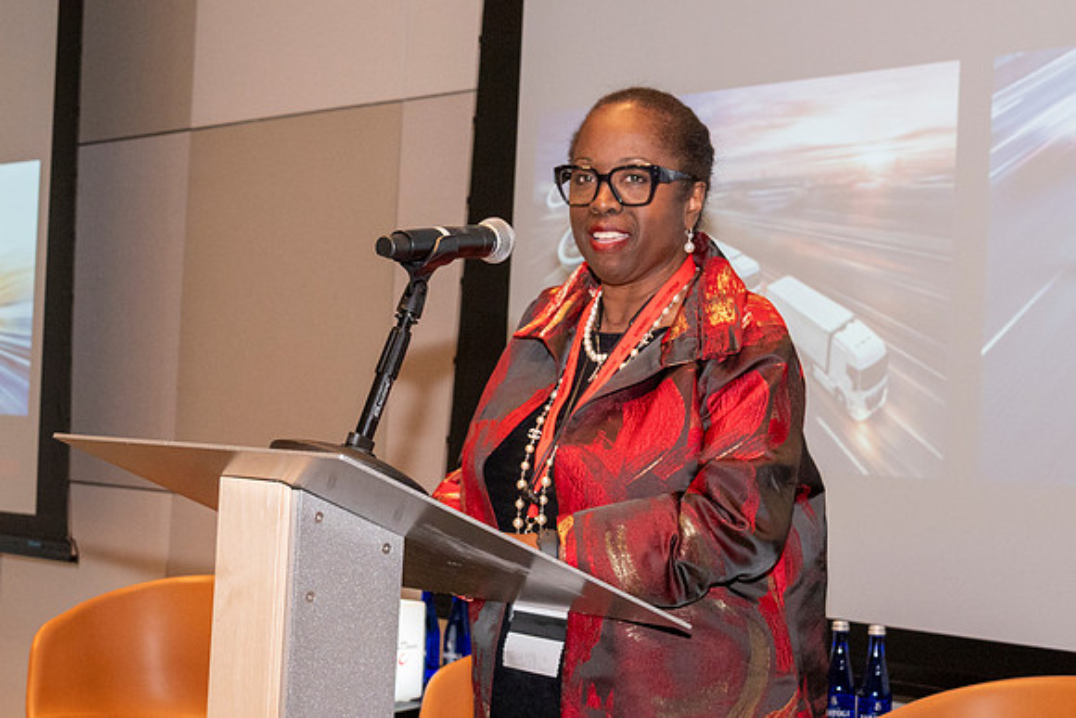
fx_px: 2242
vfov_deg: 18.2
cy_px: 359
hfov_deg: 27.0
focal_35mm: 75
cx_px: 538
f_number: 9
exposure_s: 1/60
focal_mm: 50
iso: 2500
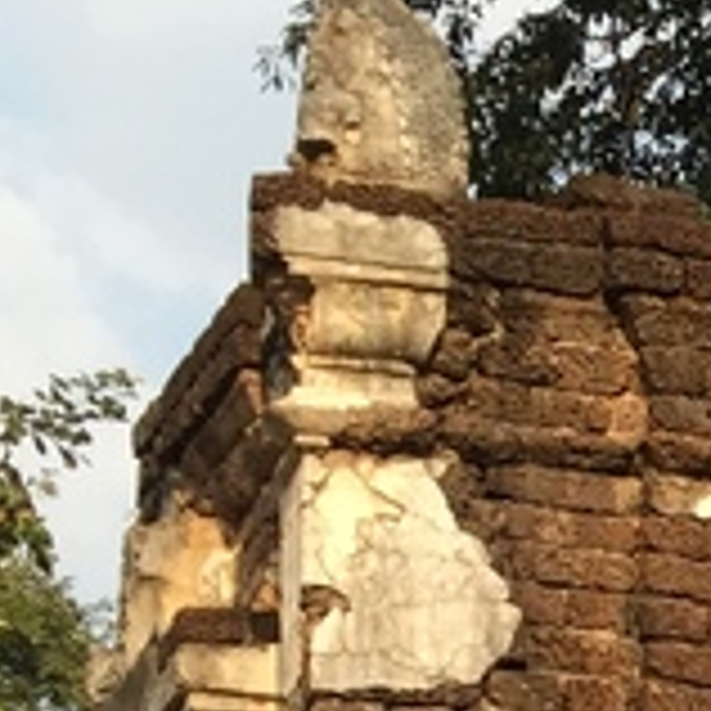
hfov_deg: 7.9
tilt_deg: +7.2
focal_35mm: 195
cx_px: 2052
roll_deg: -0.3
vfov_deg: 8.6
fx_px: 4531
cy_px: 1332
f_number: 2.2
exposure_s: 1/694
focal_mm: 4.15
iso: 32
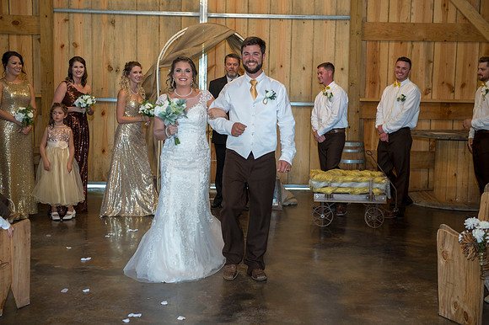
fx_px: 760
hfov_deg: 35.7
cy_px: 162
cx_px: 244
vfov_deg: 24.2
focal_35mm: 56
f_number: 4
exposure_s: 1/160
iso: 1600
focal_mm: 56
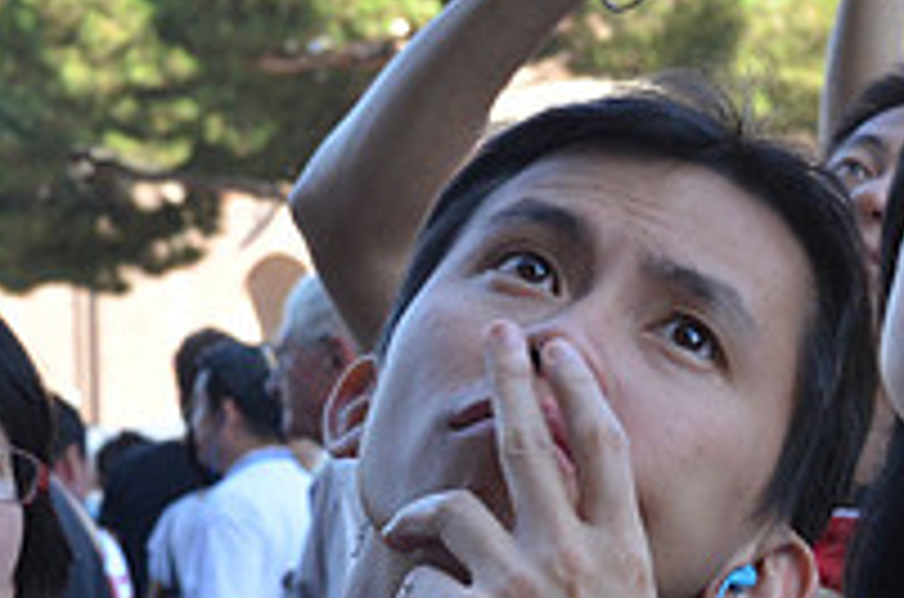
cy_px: 553
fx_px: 6288
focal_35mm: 251
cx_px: 603
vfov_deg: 5.4
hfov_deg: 8.2
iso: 1000
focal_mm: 58
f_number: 11
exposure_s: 1/160
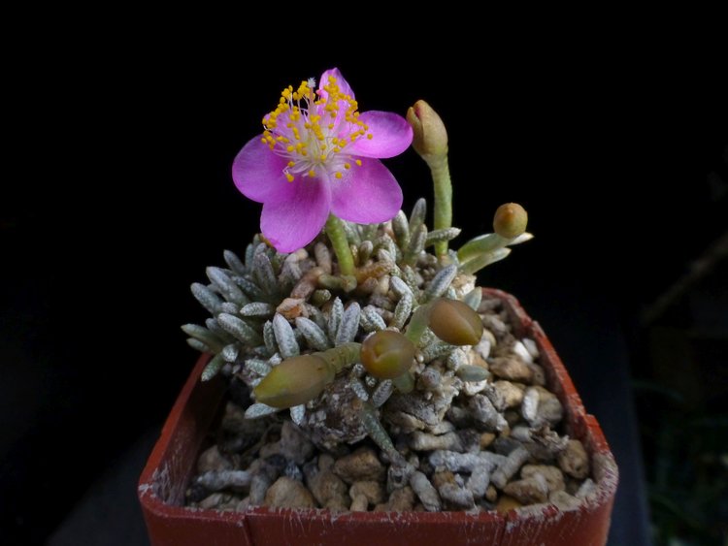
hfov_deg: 71.6
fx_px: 505
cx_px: 364
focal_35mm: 24
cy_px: 273
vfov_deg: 56.8
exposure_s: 1/200
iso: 400
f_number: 5.6
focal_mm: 4.3
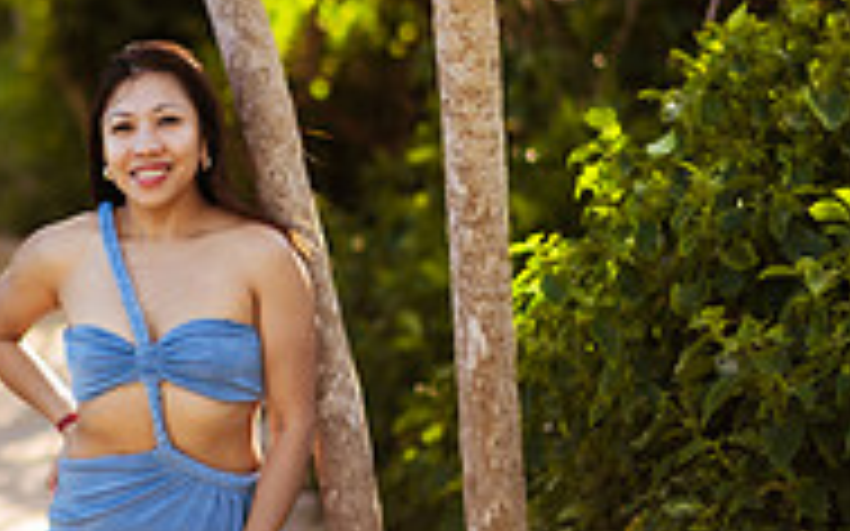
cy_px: 256
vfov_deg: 9.3
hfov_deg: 14.8
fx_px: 3265
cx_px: 180
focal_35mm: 141
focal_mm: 58
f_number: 1.4
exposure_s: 1/1250
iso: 100
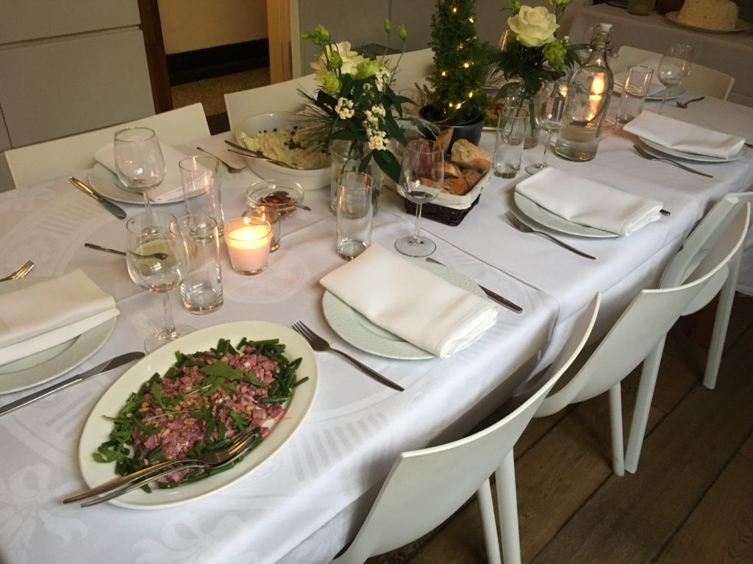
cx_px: 376
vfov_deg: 48.2
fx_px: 631
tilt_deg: -36.2
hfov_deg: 61.7
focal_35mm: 29
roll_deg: -1.9
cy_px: 282
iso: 200
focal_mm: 4.15
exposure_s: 1/33
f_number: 2.2
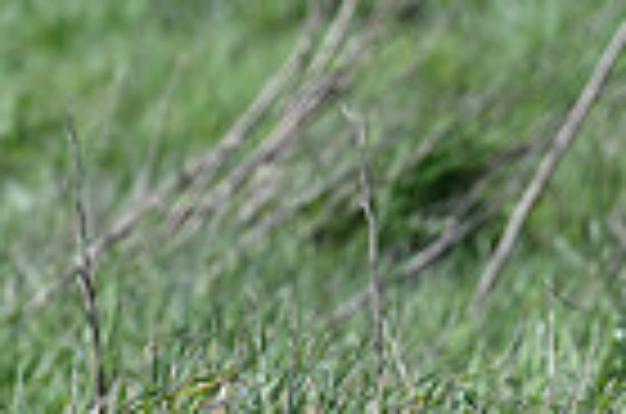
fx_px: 43581
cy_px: 61
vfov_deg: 0.5
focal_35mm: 2512
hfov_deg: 0.8
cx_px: -212
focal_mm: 600
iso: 110
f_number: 6.3
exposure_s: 1/500
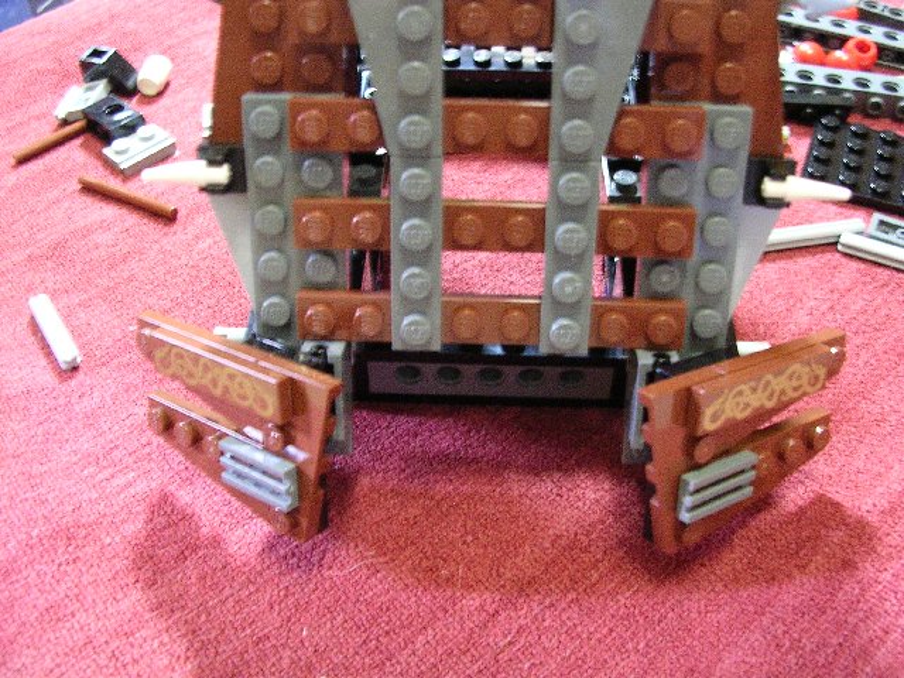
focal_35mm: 38
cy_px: 339
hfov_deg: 49.0
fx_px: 992
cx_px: 452
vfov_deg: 37.7
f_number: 2.8
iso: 400
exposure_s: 1/2.7
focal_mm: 5.8
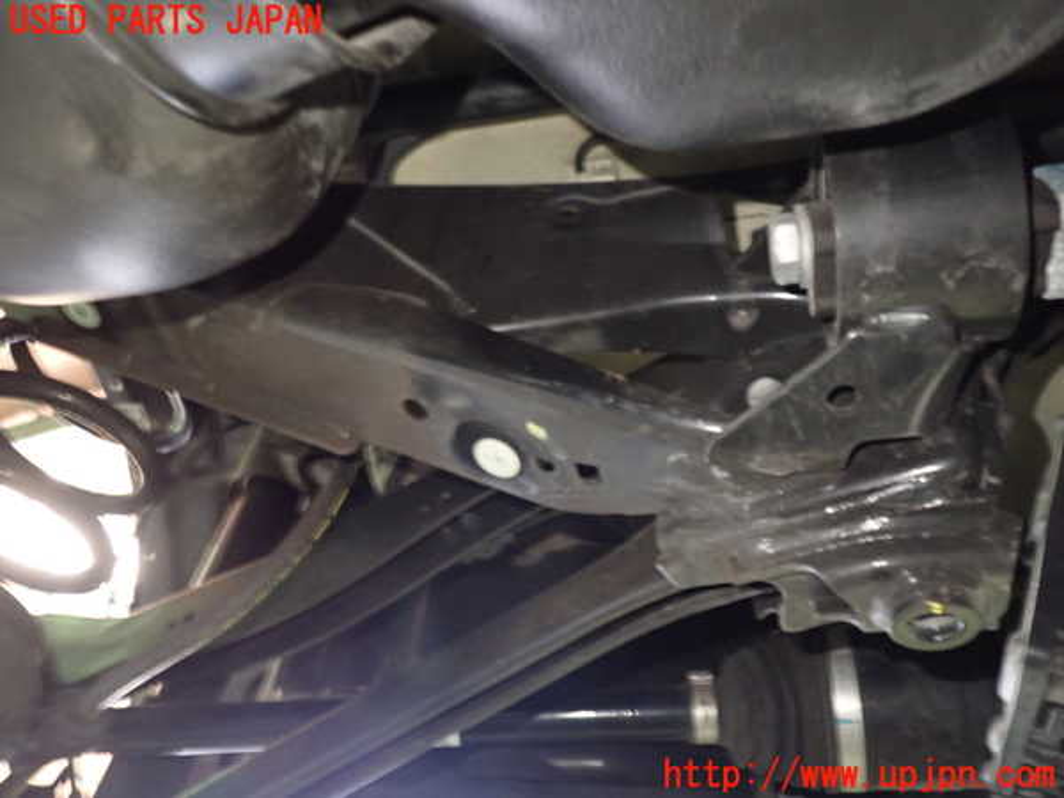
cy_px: 399
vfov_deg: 46.8
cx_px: 532
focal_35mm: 30
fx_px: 922
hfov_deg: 60.0
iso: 800
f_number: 2.3
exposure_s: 1/15
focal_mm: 5.4
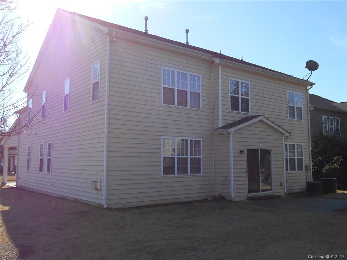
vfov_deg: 44.2
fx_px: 321
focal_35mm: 32
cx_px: 174
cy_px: 130
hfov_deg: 56.8
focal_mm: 5.8
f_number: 3.6
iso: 80
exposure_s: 1/800
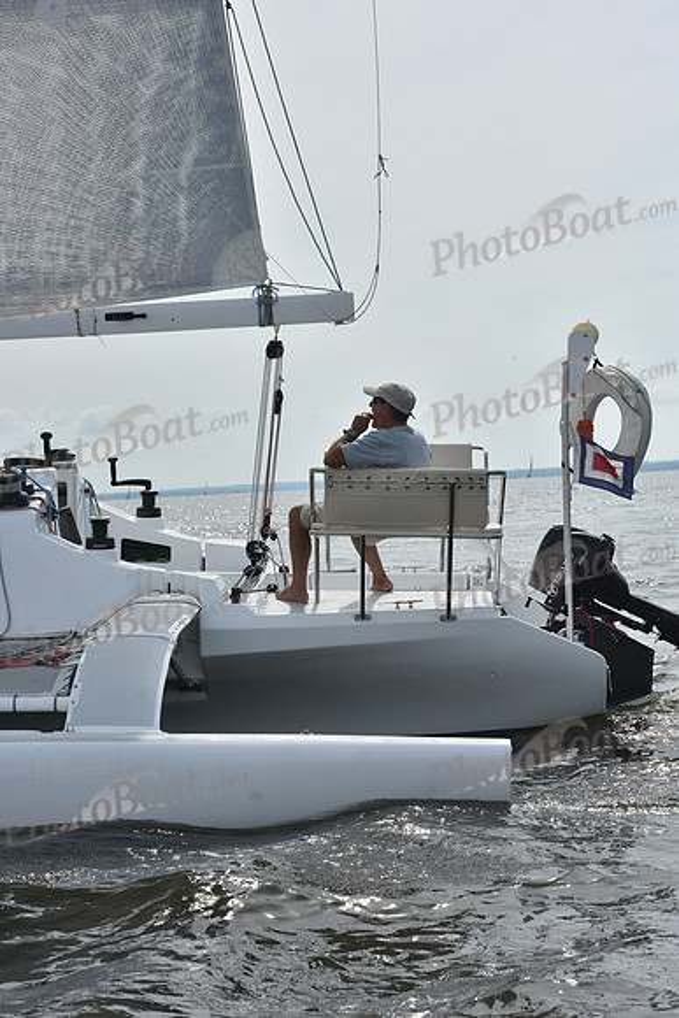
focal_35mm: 80
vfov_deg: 25.4
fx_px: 2262
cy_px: 509
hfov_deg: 17.1
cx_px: 340
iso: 320
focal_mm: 80
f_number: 10
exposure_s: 1/1250
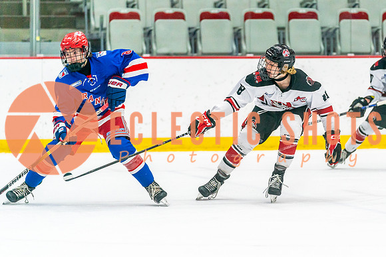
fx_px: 2566
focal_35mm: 239
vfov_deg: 5.7
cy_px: 140
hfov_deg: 8.6
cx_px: 263
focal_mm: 174
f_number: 2.8
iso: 3200
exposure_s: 1/1000
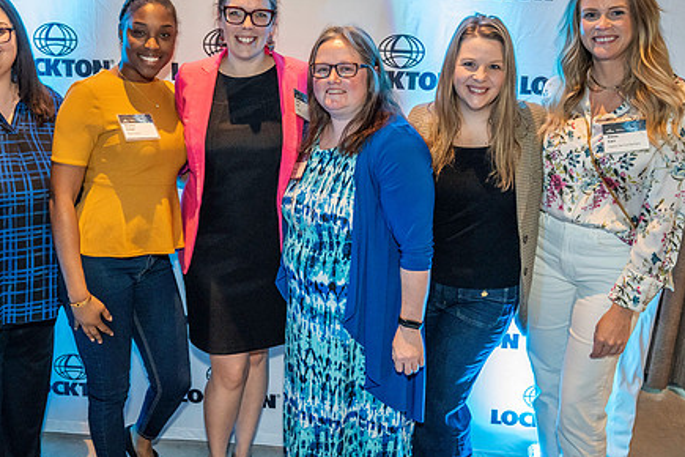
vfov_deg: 33.2
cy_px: 165
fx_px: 761
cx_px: 277
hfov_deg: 48.2
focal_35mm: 40
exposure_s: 1/160
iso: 6400
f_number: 4
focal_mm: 30
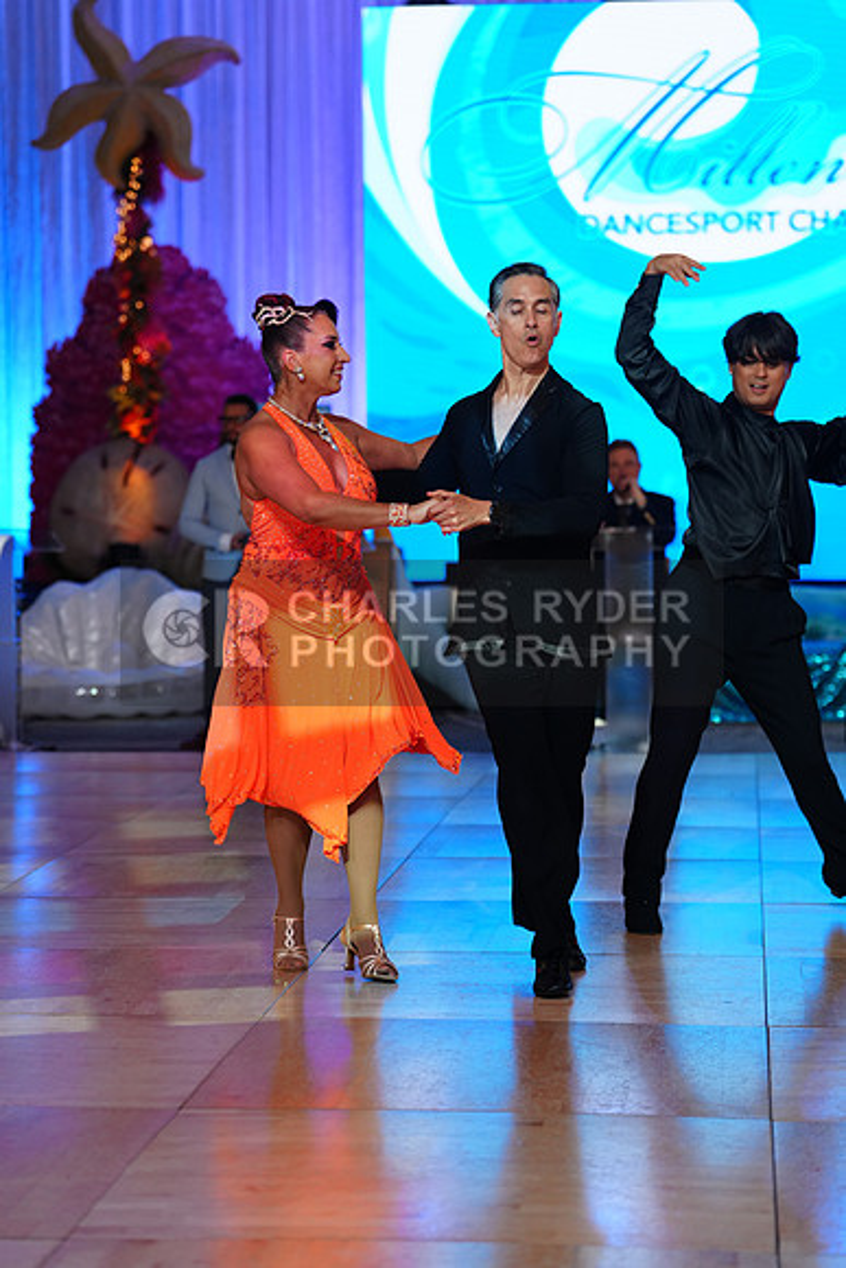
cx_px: 423
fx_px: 3346
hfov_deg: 14.4
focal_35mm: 95
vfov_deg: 21.5
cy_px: 634
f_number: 2.8
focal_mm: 95
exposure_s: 1/400
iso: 800
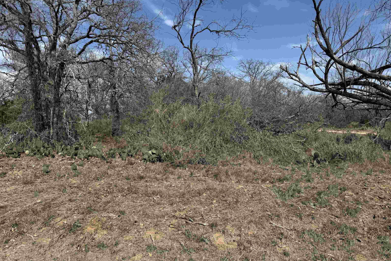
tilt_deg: -8.1
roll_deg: -0.5
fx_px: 272
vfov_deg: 51.3
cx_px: 195
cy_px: 128
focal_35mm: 25
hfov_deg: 71.5
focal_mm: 6.76
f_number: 1.78
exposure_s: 1/5348
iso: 80
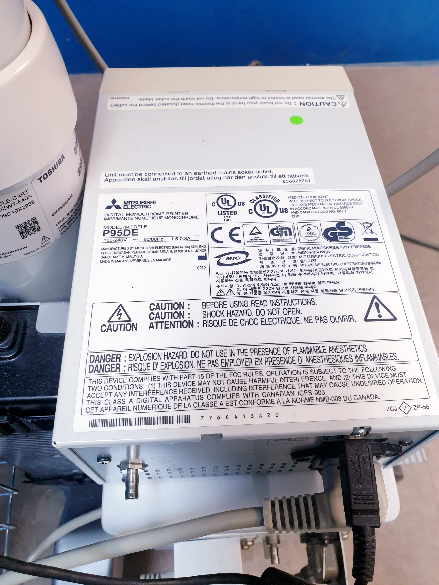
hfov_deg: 53.1
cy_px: 292
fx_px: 440
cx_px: 220
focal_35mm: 26
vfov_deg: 67.3
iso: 160
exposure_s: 1/50
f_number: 2.4
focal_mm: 4.3
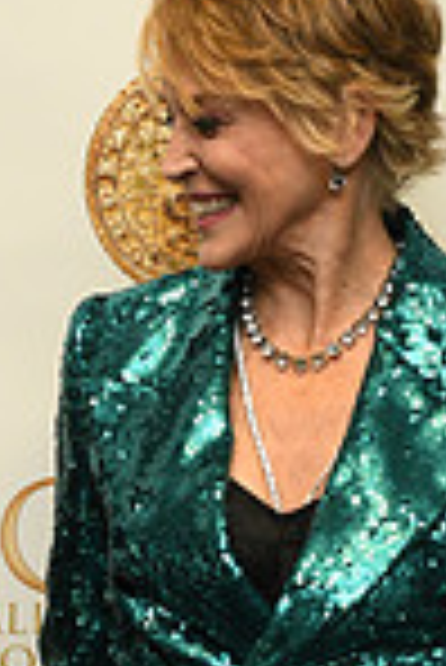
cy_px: 914
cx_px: 101
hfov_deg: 7.3
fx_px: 3485
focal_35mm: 188
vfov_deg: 10.6
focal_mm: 48
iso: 2000
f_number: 5.6
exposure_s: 1/125
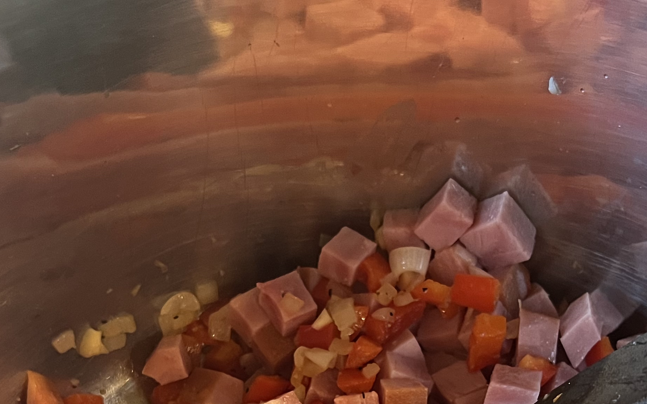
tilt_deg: -53.3
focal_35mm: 60
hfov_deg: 34.0
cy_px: 482
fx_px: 1058
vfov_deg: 20.3
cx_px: 330
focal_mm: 5.7
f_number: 1.5
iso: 500
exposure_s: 1/40
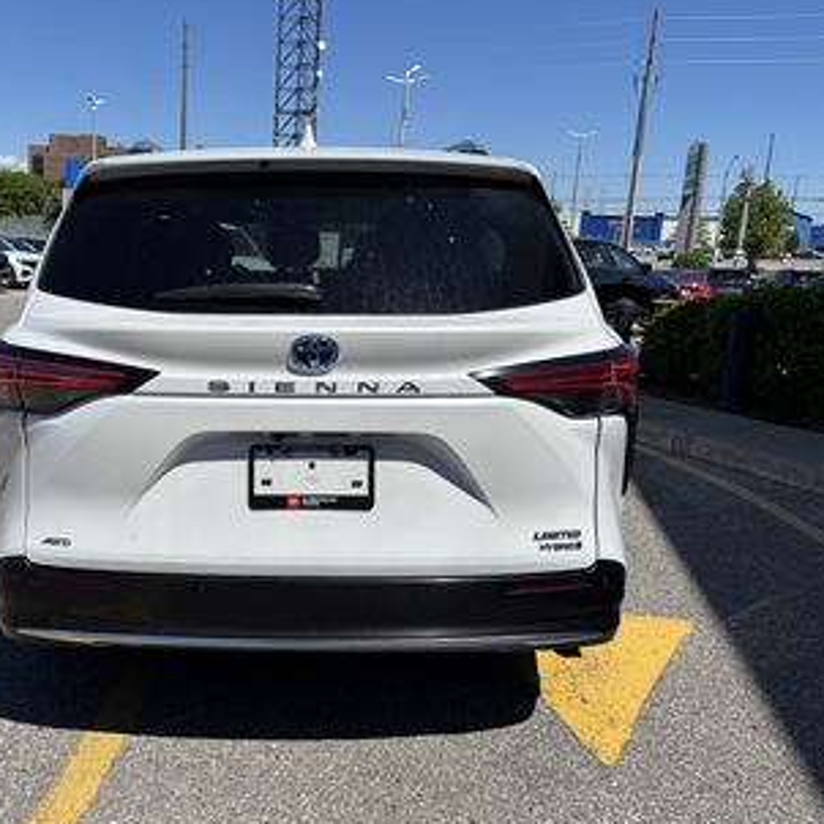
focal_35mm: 32
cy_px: 411
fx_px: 862
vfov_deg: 51.1
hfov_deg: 50.2
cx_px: 278
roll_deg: -3.0
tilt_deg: -10.9
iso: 50
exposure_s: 1/5618
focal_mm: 5.96
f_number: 1.6
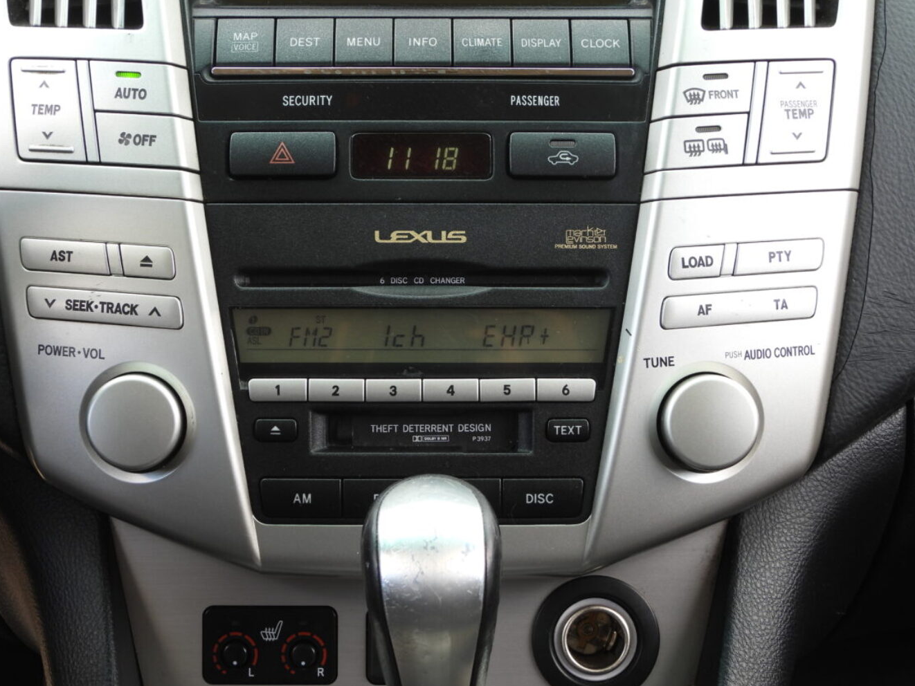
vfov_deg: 21.0
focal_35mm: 70
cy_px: 334
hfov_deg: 27.8
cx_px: 434
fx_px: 1851
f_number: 3.5
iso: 100
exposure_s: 1/80
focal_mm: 11.7
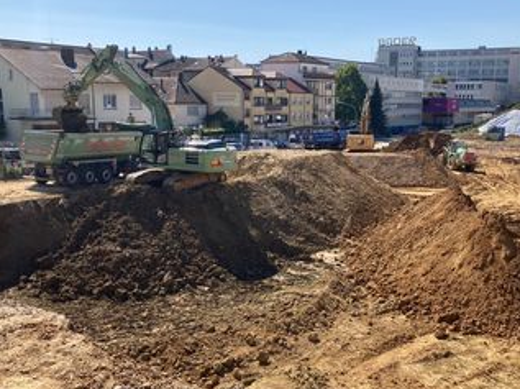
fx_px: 570
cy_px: 195
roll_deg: +0.9
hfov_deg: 48.9
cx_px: 299
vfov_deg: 37.6
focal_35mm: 38
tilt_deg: -9.8
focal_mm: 3.99
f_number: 1.8
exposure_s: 1/2024
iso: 20
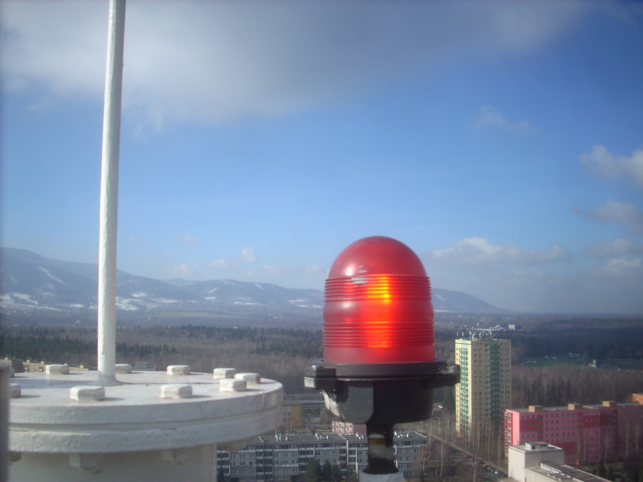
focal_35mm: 37
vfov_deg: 38.7
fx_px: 687
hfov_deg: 50.1
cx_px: 322
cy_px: 241
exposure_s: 1/273
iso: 64
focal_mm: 6.2
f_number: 5.6
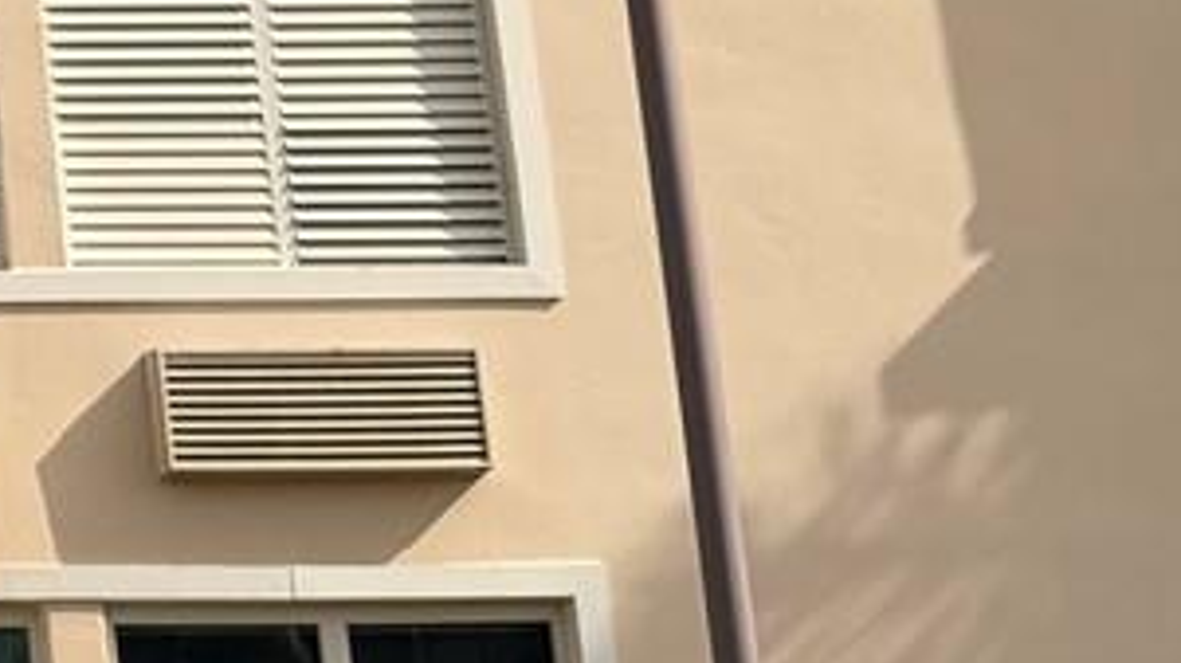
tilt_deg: +19.3
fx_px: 4351
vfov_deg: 8.4
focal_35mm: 139
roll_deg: +0.9
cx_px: -1126
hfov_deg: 13.4
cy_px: -455
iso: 80
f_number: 1.78
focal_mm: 6.76
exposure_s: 1/6173
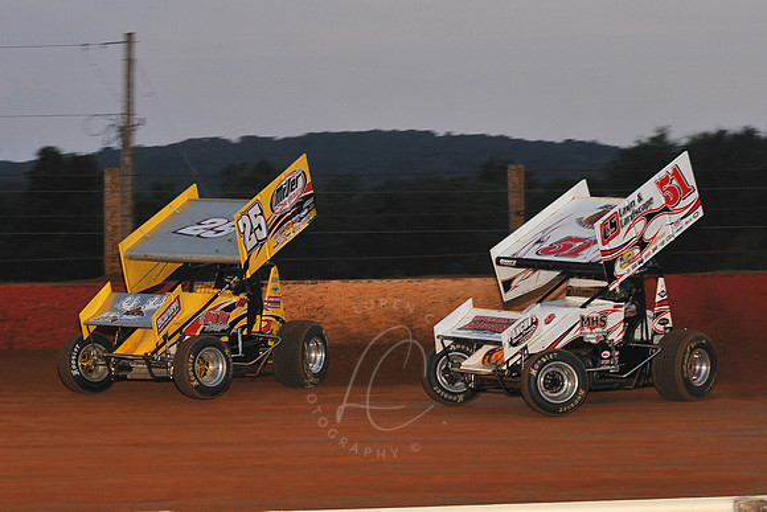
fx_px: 1705
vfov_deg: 17.1
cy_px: 256
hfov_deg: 25.4
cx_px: 384
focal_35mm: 80
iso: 800
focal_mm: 80
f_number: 7.1
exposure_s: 1/320
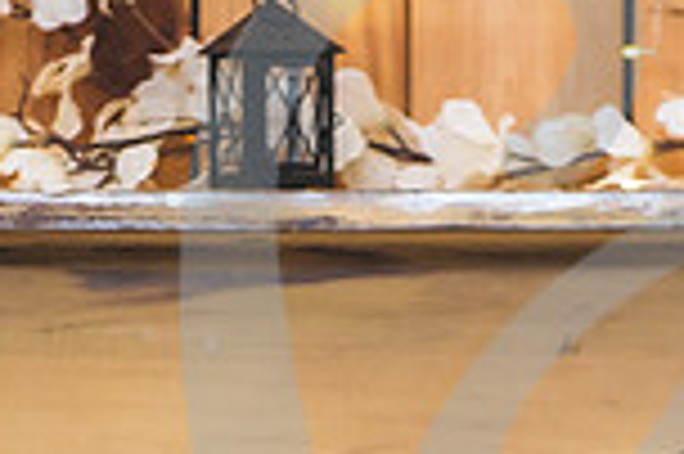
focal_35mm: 802
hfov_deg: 2.6
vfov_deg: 1.7
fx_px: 15221
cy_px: 730
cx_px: 346
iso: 1000
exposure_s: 1/200
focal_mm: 200
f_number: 2.8
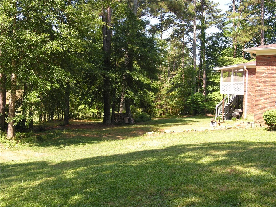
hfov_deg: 47.9
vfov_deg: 36.8
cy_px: 104
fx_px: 311
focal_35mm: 39
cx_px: 138
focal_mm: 10
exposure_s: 1/93.4
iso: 50
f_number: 4.5
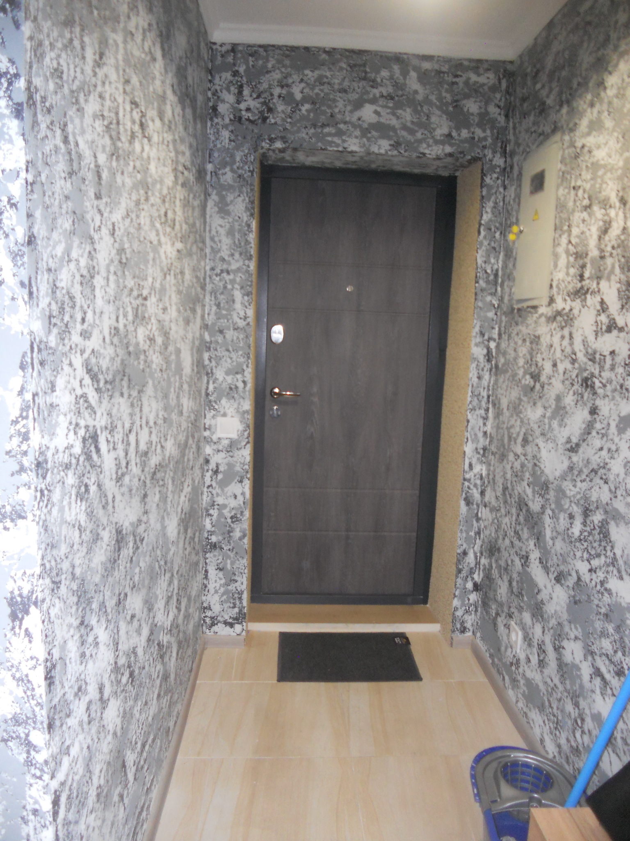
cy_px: 420
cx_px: 315
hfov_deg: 51.4
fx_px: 655
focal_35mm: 27
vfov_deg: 65.3
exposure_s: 1/25
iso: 320
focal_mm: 4.9
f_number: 3.2
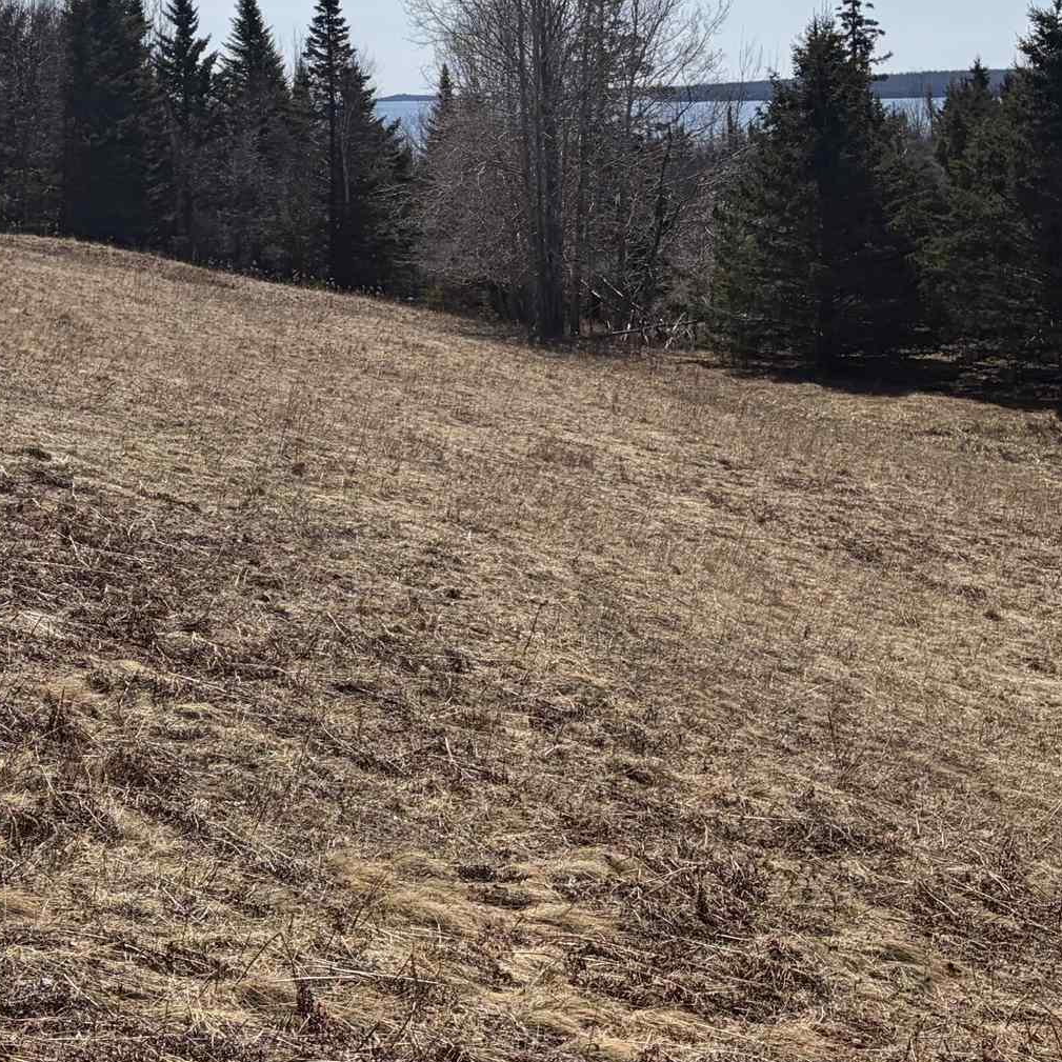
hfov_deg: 24.6
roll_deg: +2.0
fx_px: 2430
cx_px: 596
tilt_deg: -1.2
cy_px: 134
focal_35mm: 70
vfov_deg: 24.1
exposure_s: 1/6993
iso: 50
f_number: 1.6
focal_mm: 5.96
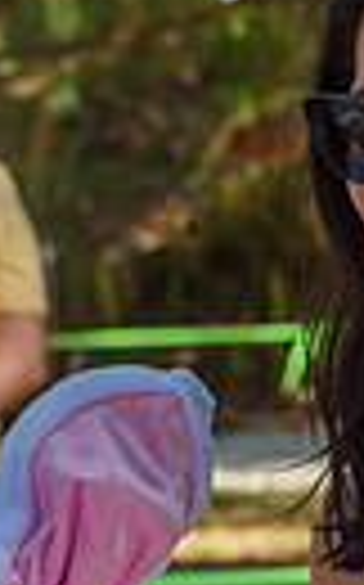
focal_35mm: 370
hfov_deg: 3.5
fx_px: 5886
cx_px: 337
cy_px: 729
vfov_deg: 5.7
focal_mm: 70
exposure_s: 1/640
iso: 200
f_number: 6.3
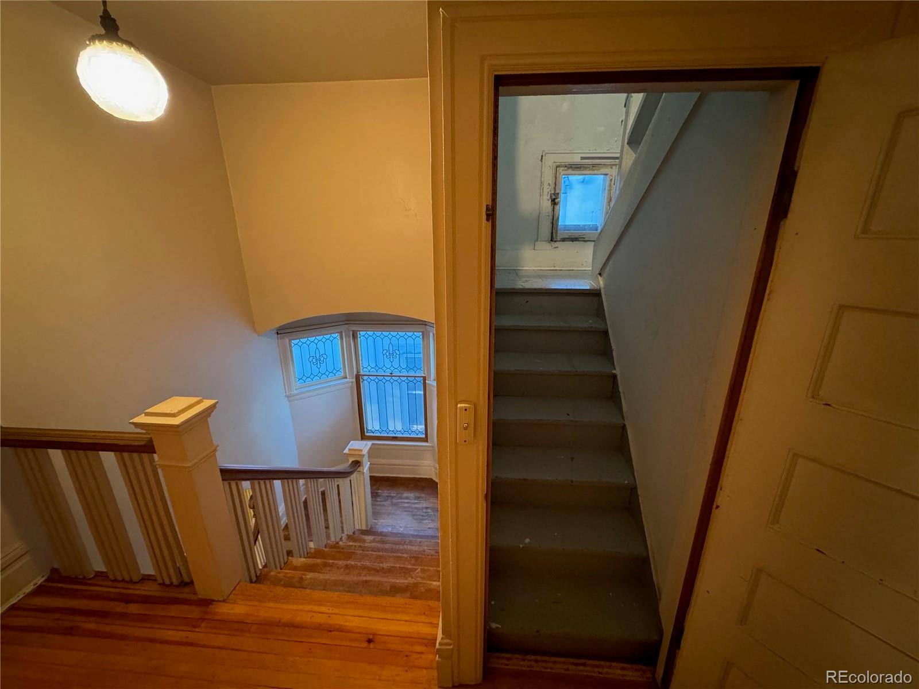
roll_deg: +0.0
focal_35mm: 14
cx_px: 460
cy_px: 344
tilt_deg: -18.6
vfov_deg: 85.7
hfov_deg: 102.1
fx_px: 372
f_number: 2.2
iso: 1000
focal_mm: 2.22
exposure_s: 1/40
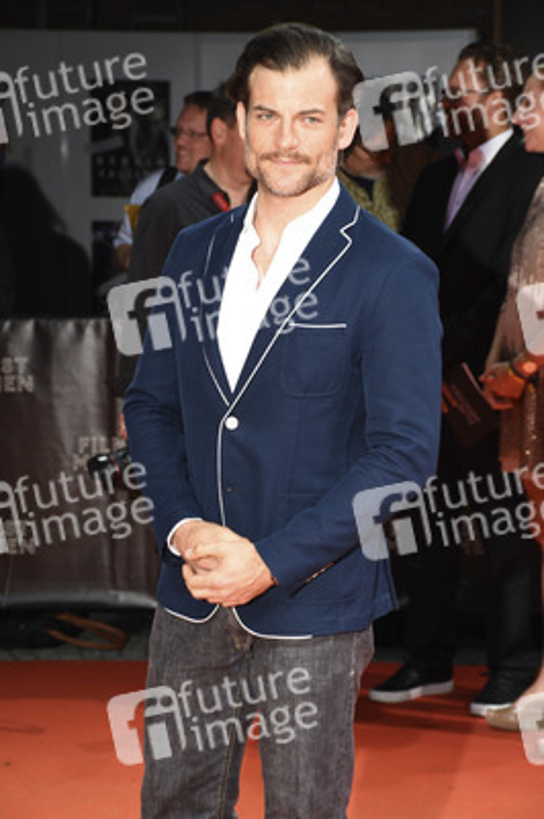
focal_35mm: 112
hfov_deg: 12.2
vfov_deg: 18.2
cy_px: 410
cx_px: 272
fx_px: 2554
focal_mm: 75
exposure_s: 1/160
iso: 400
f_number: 6.3
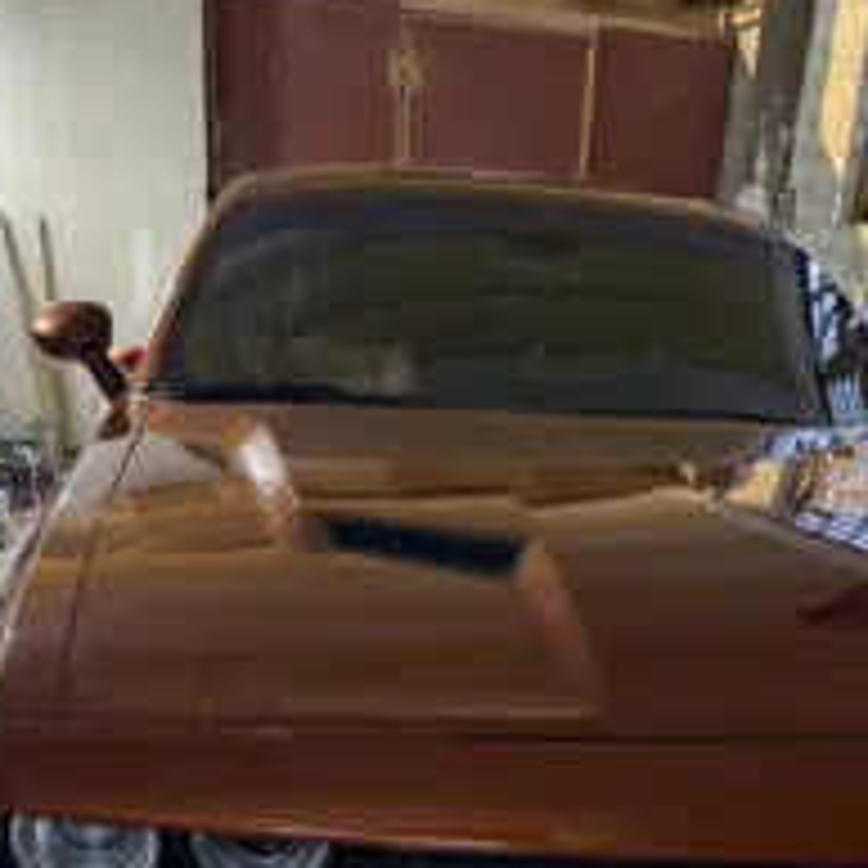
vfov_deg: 34.7
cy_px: 877
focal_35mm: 44
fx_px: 1248
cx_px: 535
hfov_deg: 38.1
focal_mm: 6.76
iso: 1600
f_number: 1.78
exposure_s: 1/30
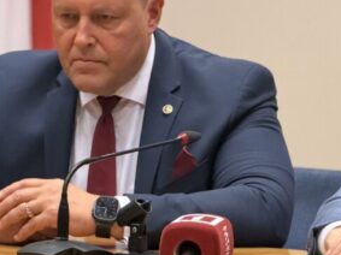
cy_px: 101
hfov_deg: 8.0
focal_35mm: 246
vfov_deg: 6.0
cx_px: 302
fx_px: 2422
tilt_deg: -2.5
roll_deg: -0.3
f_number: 2.8
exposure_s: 1/50
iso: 500
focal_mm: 16.89
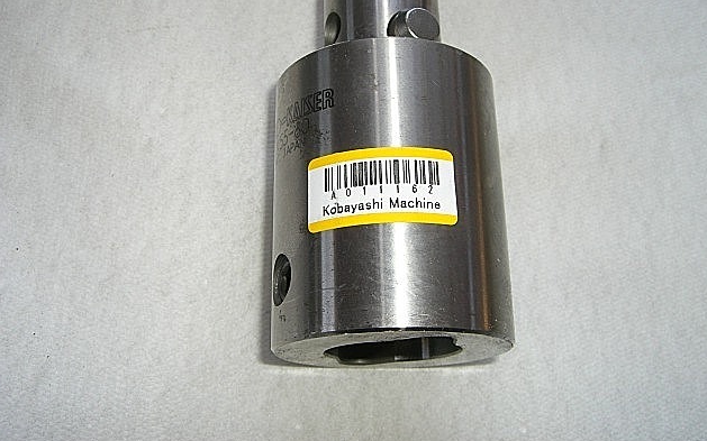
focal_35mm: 41
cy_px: 177
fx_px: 790
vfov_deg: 31.2
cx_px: 359
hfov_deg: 48.2
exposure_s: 1/125
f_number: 4.3
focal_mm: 6.2
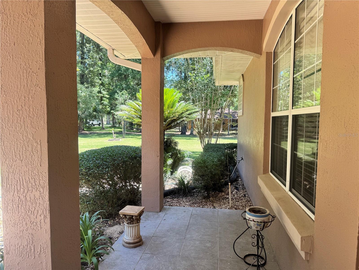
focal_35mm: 24
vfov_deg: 56.8
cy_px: 135
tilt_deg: -4.1
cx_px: 180
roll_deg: -1.4
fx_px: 249
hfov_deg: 71.6
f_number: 1.78
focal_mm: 6.76
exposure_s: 1/325
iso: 80
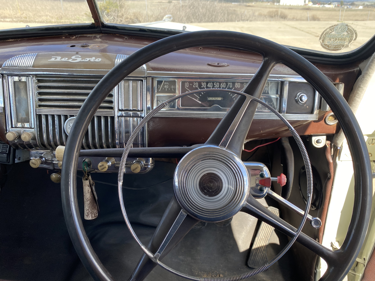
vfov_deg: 53.1
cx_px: 188
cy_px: 140
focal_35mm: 26
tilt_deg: -25.6
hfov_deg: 67.3
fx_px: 282
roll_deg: -0.3
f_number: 1.8
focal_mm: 4.25
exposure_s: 1/322
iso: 32
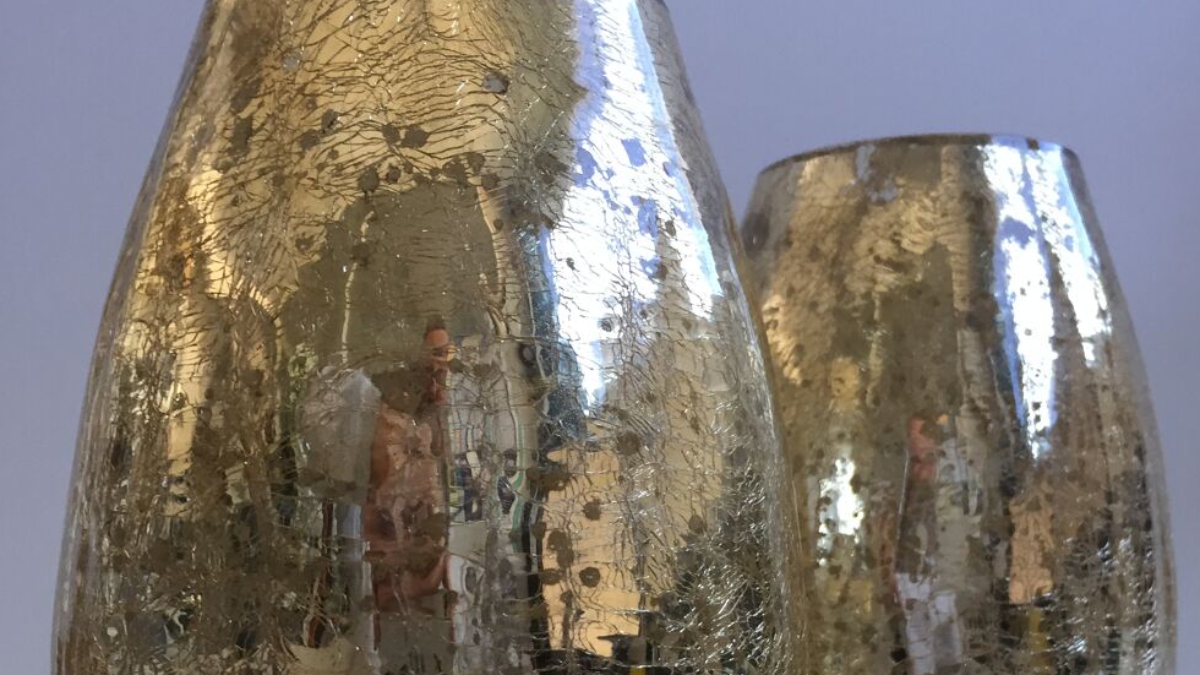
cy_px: 618
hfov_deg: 47.4
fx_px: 1368
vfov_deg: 26.7
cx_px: 594
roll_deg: -0.7
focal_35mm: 43
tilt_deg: -5.6
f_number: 2.2
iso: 50
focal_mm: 4.15
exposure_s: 1/33
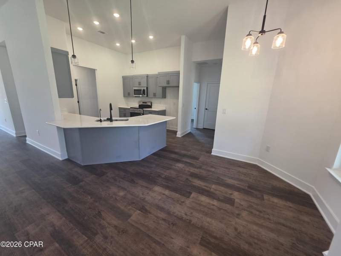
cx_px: 170
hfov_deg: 106.2
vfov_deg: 89.9
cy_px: 128
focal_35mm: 13
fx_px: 128
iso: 160
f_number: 1.9
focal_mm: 2.2
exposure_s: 1/120
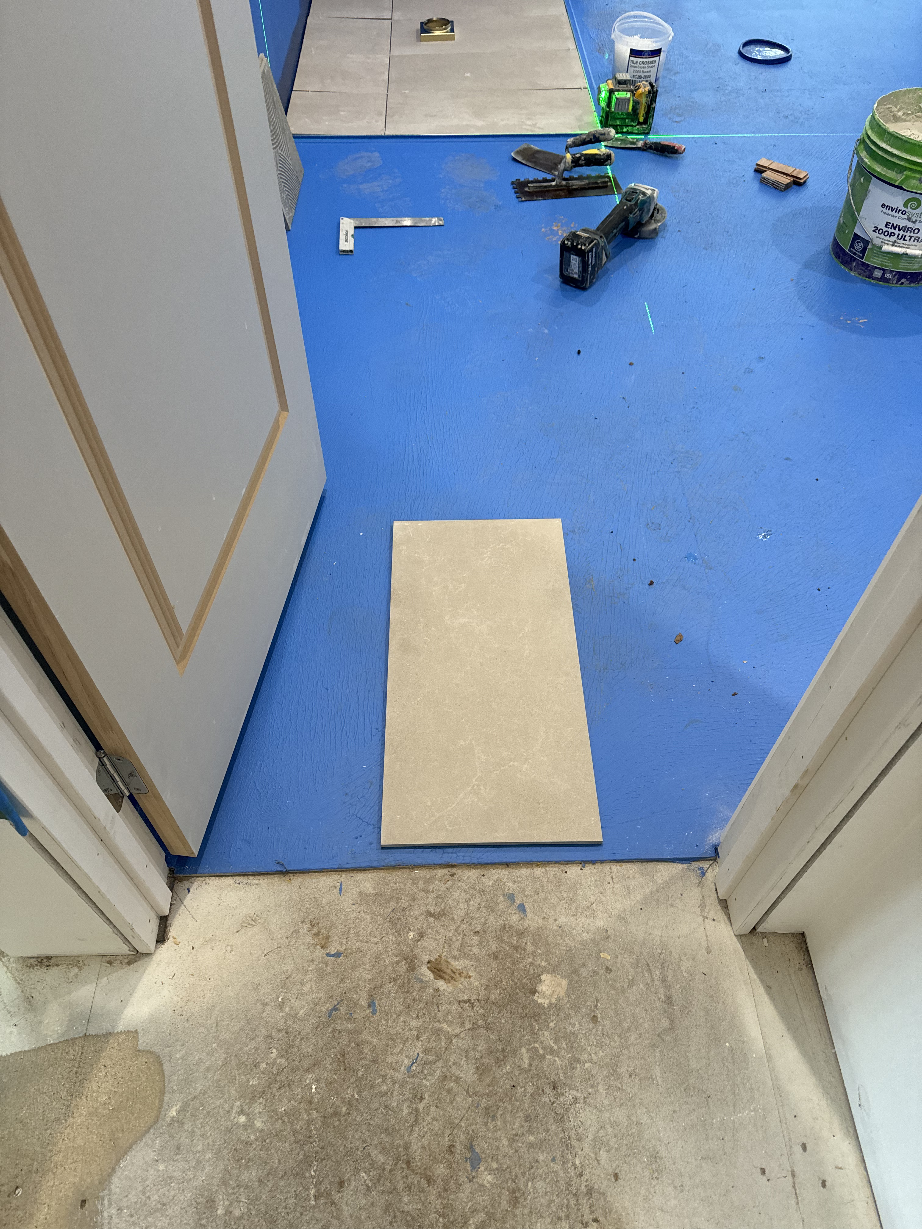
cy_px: 614
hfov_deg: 56.8
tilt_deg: -52.9
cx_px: 461
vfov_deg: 71.6
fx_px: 852
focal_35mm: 24
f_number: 1.78
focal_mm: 6.76
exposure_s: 1/61
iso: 200
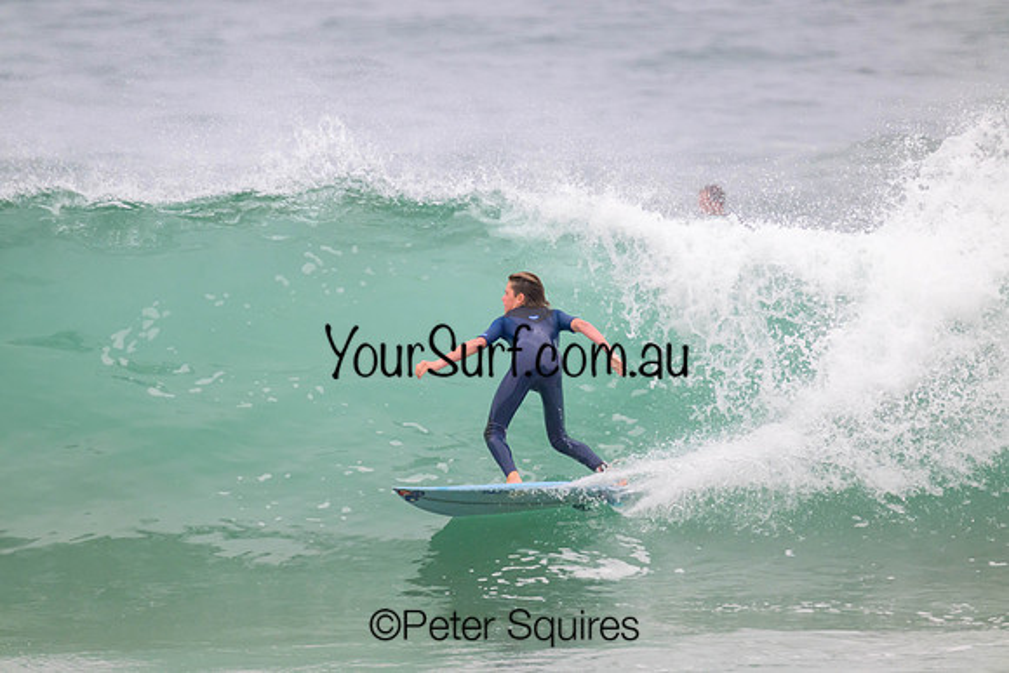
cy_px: 336
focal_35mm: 800
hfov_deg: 2.6
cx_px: 504
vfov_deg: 1.7
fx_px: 22426
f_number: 11
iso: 1600
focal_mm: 800
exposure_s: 1/2000
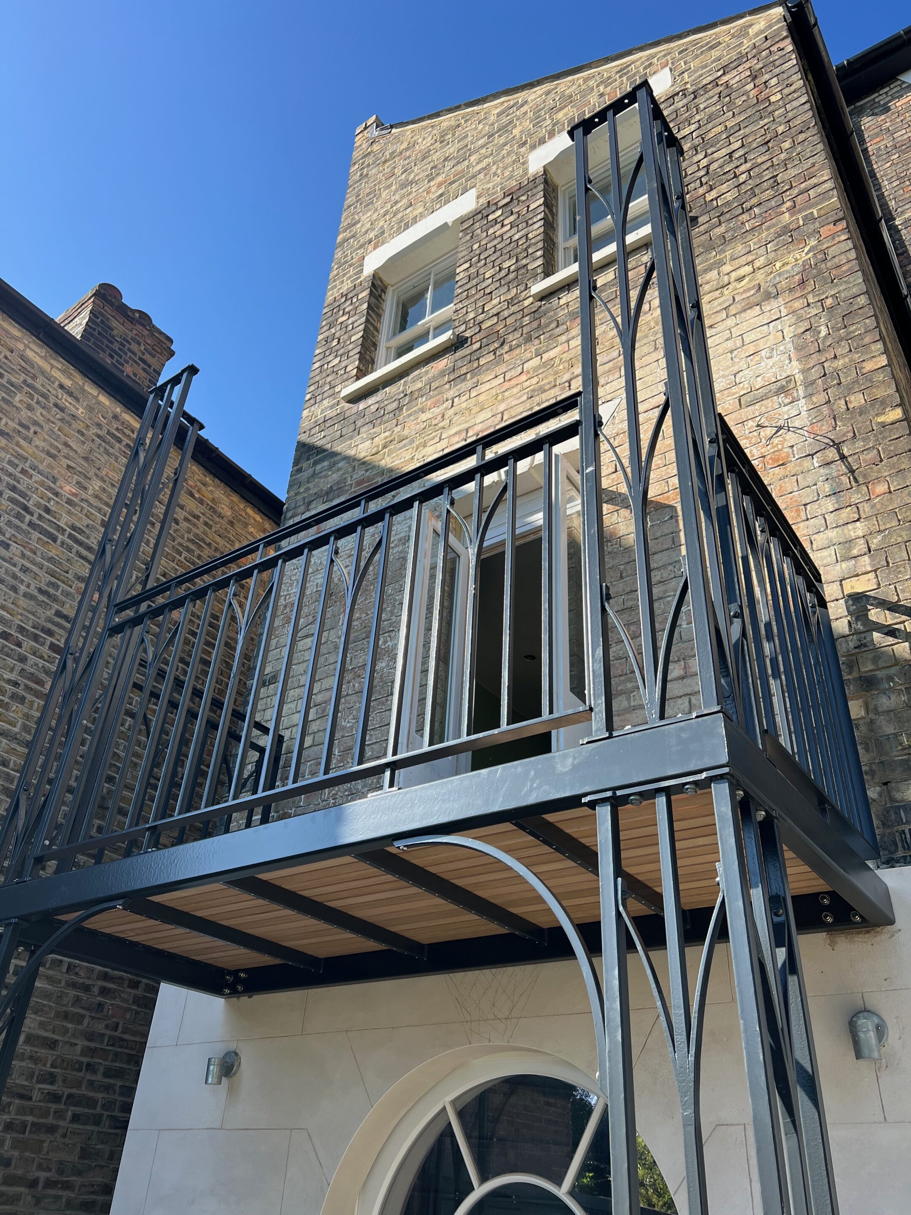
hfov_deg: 53.1
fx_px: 912
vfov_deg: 67.3
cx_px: 456
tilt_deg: +34.1
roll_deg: -3.5
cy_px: 608
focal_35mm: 26
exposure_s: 1/1838
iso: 50
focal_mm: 5.7
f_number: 1.5
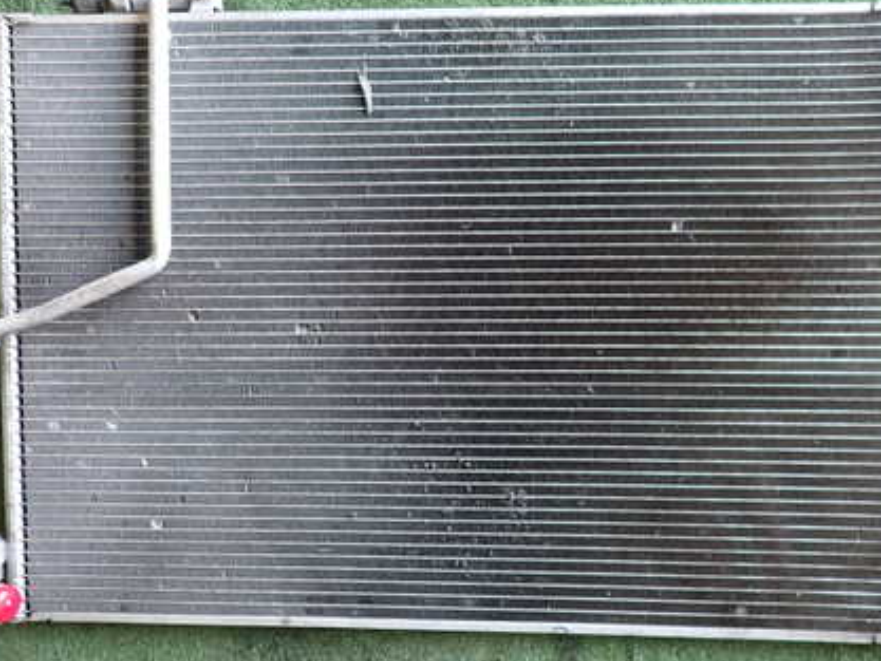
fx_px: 916
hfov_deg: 51.3
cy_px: 291
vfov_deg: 39.6
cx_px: 467
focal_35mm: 36
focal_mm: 4.5
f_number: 2
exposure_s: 1/40
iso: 200
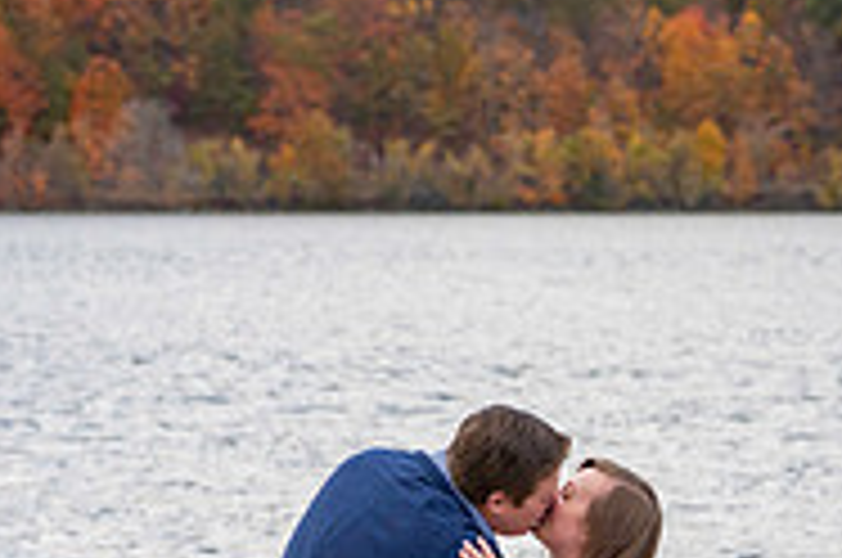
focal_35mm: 233
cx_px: 743
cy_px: 508
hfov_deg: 8.8
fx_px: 5440
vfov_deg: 5.9
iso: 1250
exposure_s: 1/4000
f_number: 4.5
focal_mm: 75
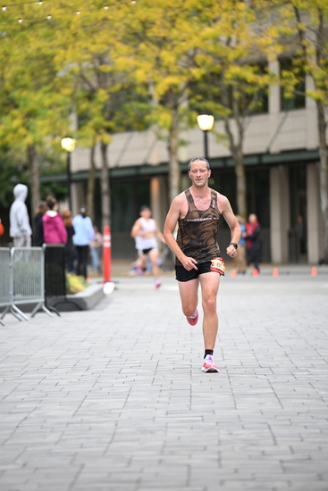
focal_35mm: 200
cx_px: 164
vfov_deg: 10.3
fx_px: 2731
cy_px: 246
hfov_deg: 6.9
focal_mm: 200
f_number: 2.8
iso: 1600
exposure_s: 1/800
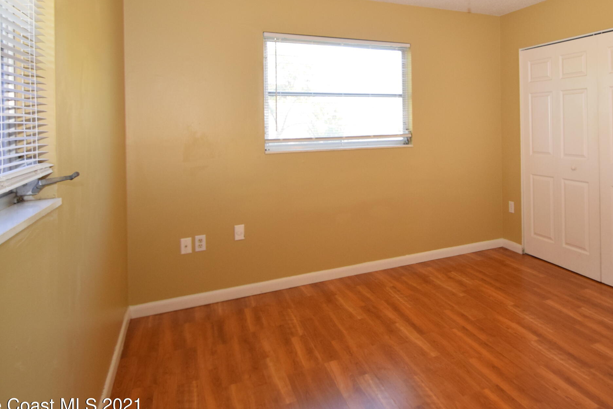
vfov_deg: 51.2
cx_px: 438
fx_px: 409
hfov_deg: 70.1
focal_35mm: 24
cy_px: 108
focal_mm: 10
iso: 800
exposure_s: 1/80
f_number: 4.5
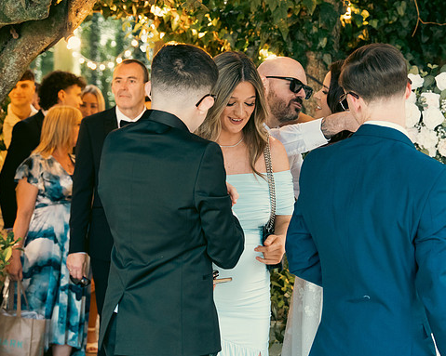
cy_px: 178
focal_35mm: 83
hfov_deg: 23.0
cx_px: 269
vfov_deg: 18.5
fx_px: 1095
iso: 1600
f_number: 3.5
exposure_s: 1/200
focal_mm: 49
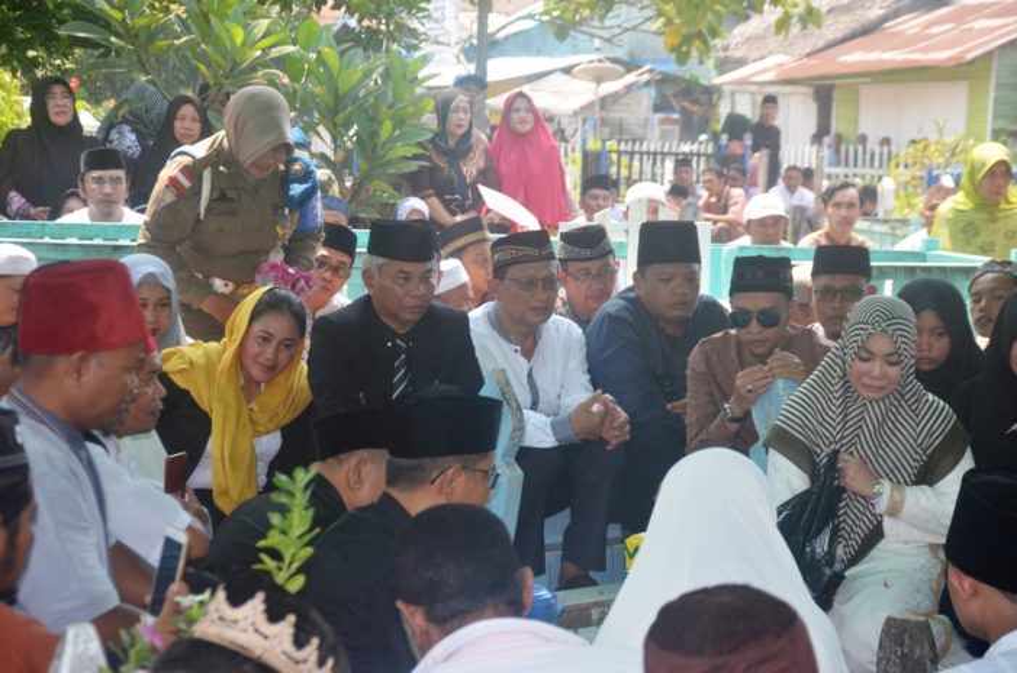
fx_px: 2199
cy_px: 336
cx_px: 508
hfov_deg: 26.0
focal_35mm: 78
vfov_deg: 17.4
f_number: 4.8
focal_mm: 52
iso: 180
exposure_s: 1/250
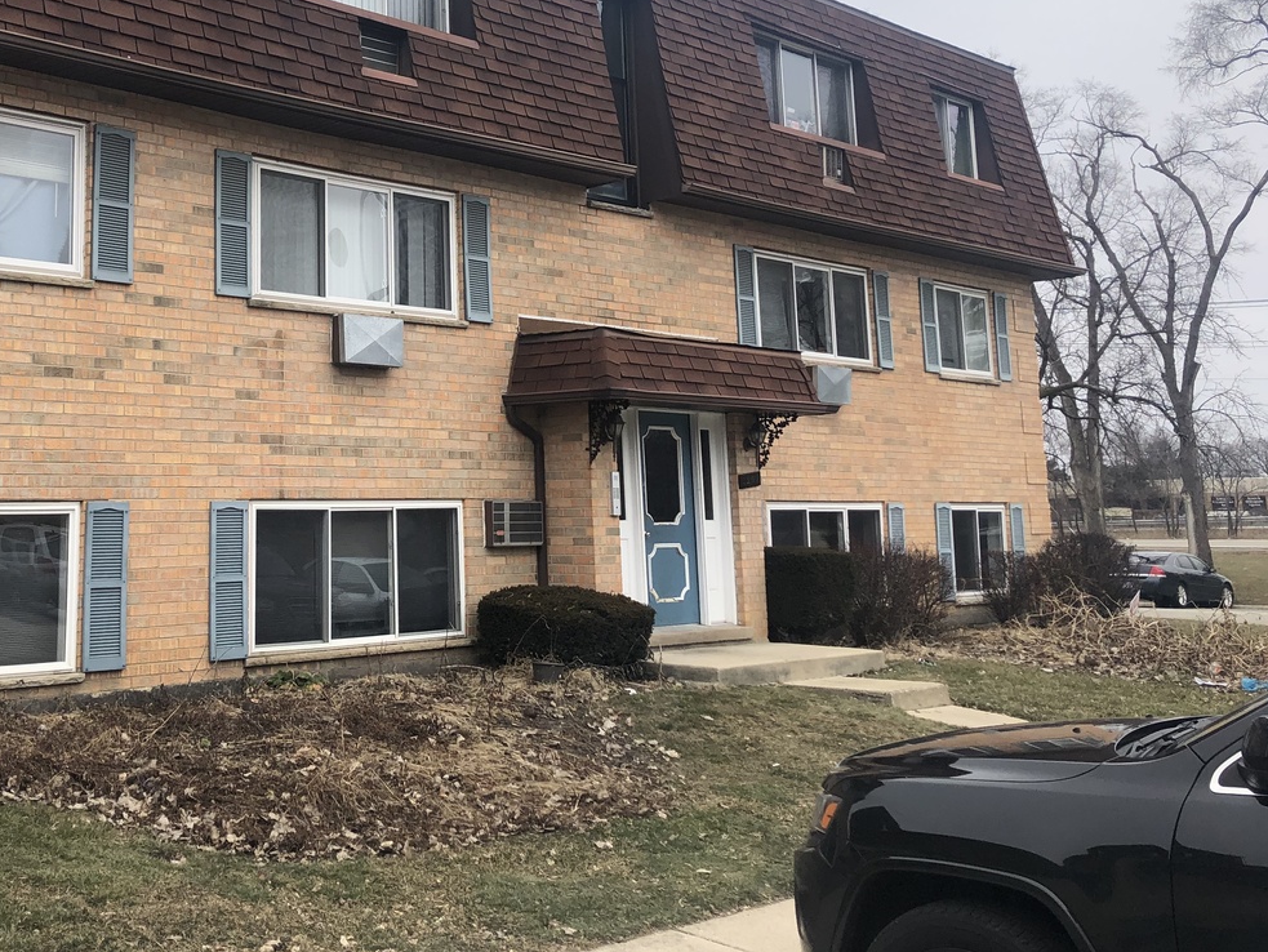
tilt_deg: +10.7
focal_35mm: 41
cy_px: 308
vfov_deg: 34.8
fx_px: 1502
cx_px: 361
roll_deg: +0.5
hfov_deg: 44.6
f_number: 1.8
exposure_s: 1/674
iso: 20
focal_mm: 3.99
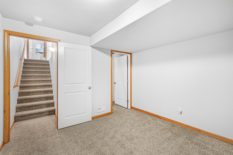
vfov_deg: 77.3
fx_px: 97
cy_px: 78
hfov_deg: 100.4
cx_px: 116
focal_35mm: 15
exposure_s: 1/1.67
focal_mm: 10
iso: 800
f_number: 8
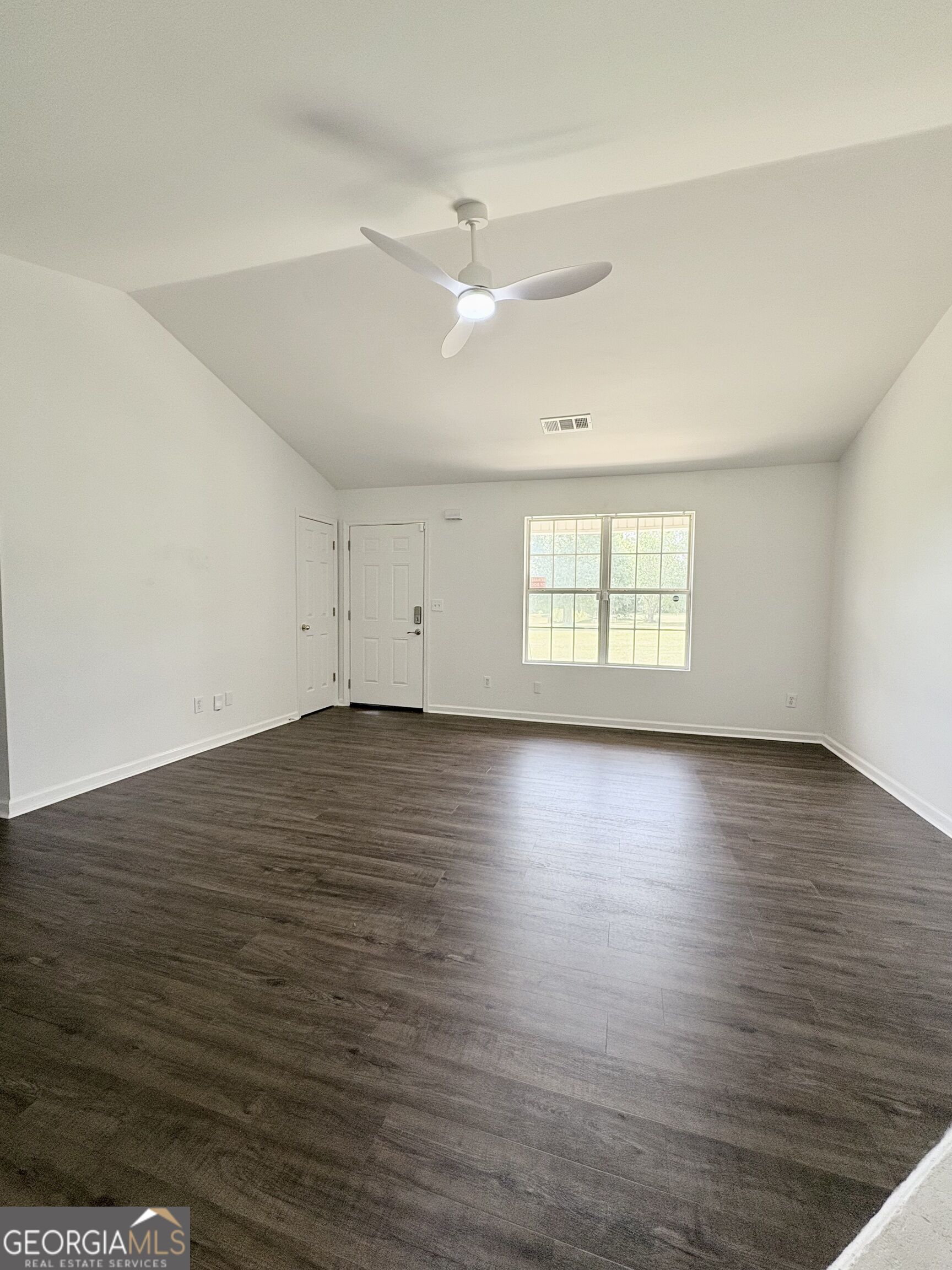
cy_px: 635
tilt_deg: -2.4
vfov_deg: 102.1
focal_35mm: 14
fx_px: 513
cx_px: 476
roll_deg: -1.0
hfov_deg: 85.7
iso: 100
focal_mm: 2.22
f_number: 2.2
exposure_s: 1/105
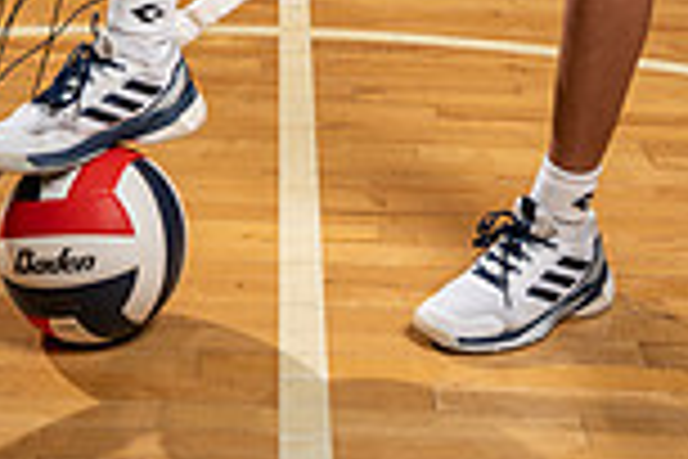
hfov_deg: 19.8
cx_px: 342
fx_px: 1968
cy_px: -504
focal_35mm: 103
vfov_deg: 11.7
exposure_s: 1/250
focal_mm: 35
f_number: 5.6
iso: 320
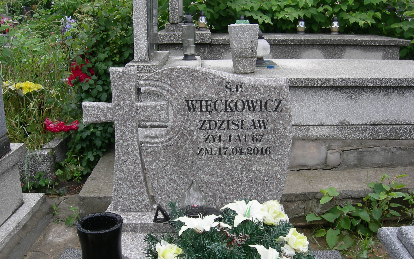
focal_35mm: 39
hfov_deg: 50.4
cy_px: 132
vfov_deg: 32.8
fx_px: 440
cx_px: 203
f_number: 3.8
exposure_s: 1/89
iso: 64
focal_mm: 7.5
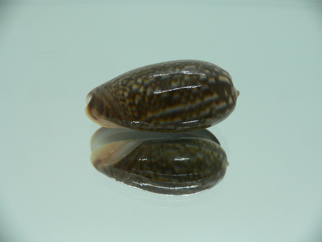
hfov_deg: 52.6
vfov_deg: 40.7
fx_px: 326
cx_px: 161
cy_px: 121
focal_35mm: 35
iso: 100
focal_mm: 4.6
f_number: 2.8
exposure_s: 1/60
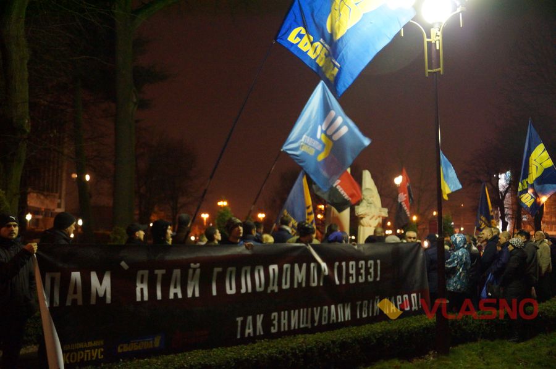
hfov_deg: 57.3
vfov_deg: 39.9
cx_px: 278
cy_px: 184
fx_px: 509
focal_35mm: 33
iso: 3200
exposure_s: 1/20
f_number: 4
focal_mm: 22
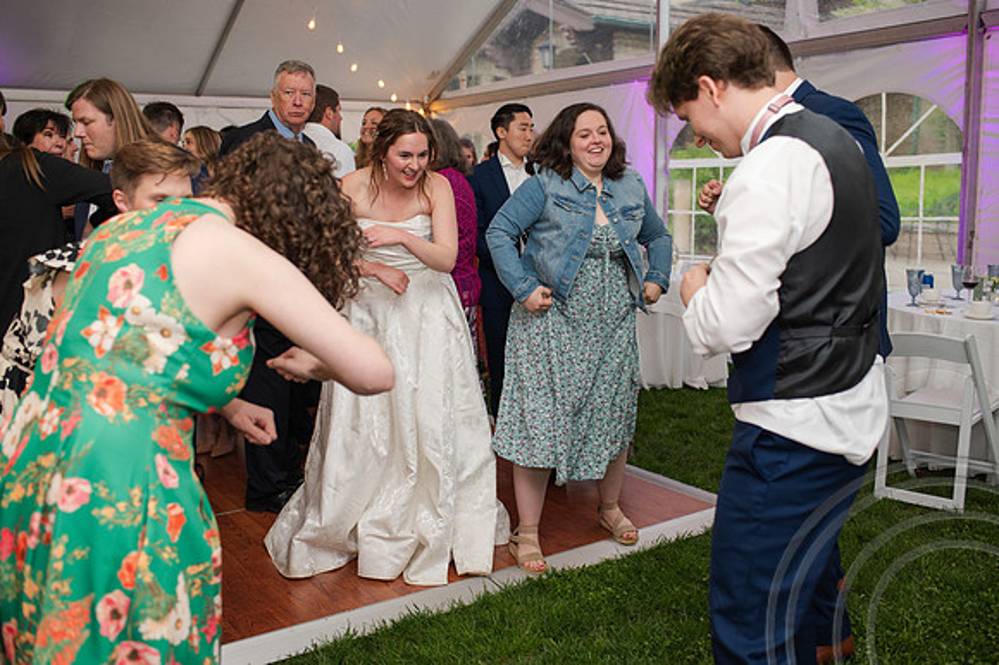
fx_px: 971
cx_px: 500
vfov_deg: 37.8
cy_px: 332
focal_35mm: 35
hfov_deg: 54.5
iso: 800
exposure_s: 1/200
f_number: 3.2
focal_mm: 35
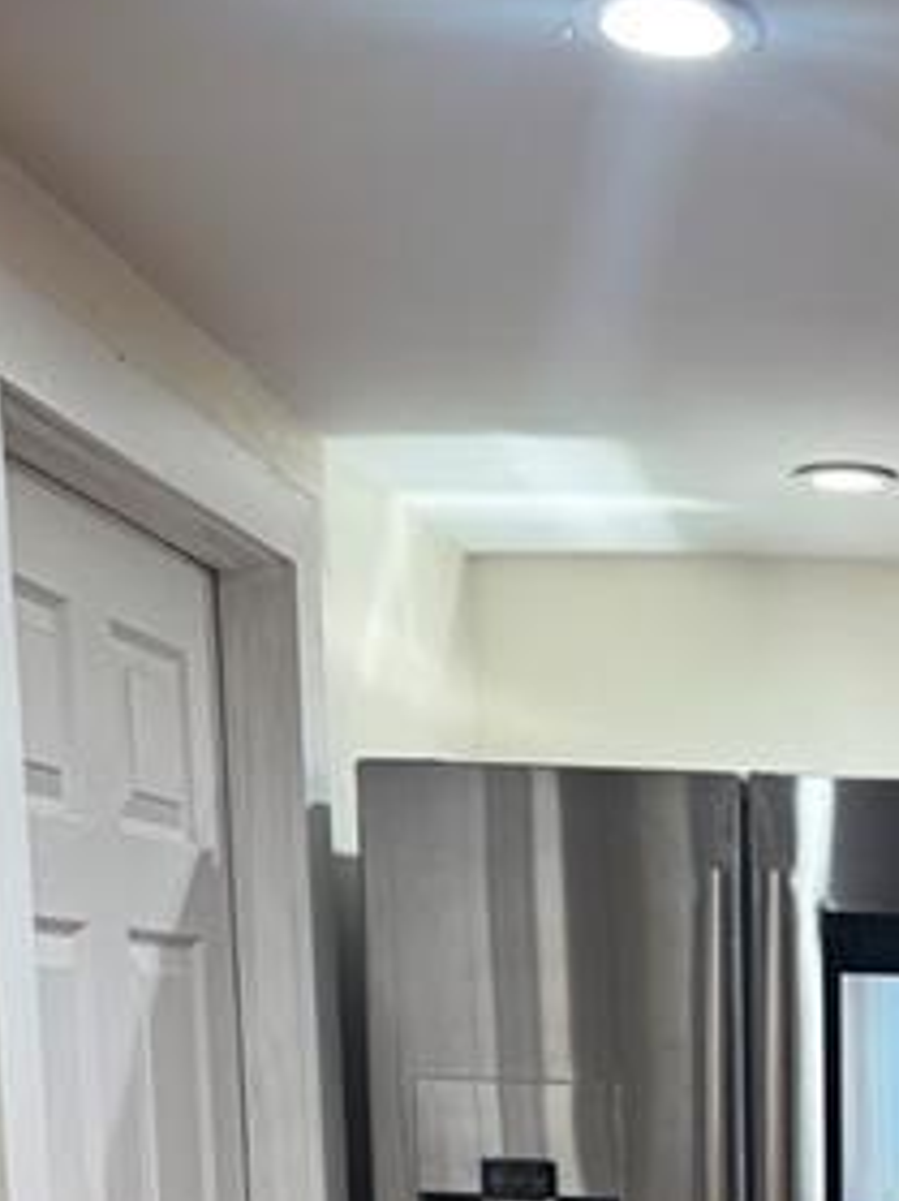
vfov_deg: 26.5
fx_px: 2287
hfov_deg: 20.2
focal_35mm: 66
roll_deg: +0.2
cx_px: 1191
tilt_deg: -7.6
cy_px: 1395
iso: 250
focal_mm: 6.76
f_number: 1.78
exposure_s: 1/60
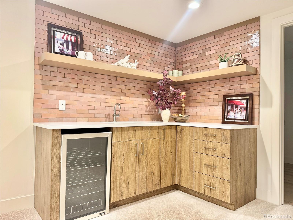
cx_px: 146
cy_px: 110
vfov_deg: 56.8
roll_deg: -1.2
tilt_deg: +1.9
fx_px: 203
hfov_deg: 71.6
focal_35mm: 24
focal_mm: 6.76
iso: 250
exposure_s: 1/60
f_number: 1.78
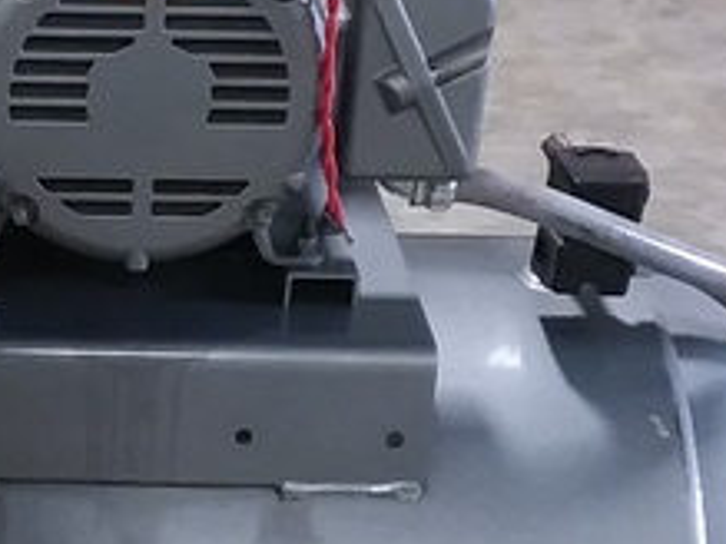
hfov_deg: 17.6
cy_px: 385
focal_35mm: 106
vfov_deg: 13.9
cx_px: -179
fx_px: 2222
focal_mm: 2.47
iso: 160
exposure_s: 1/24
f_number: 1.9
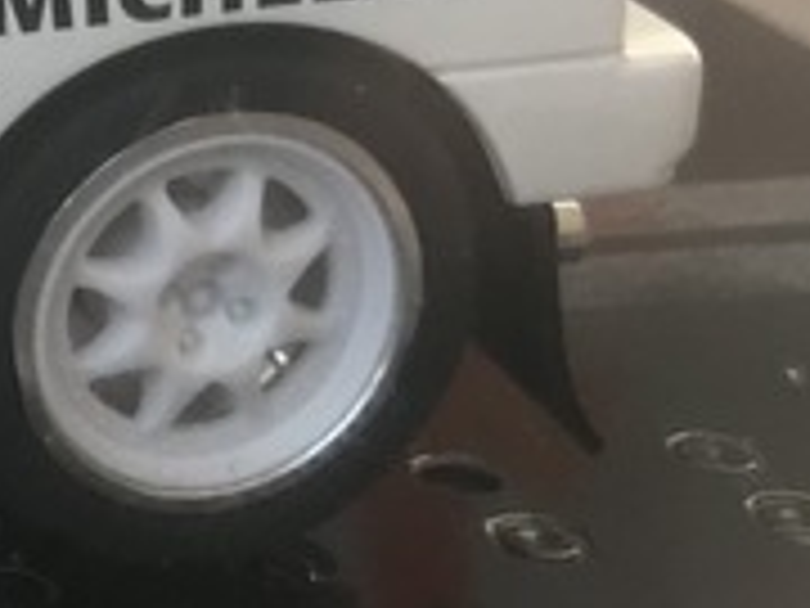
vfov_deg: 9.3
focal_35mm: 159
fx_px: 3721
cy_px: -32
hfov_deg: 10.5
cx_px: -1206
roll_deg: -3.3
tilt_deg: -11.1
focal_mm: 3.99
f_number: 1.8
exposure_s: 1/383
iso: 20
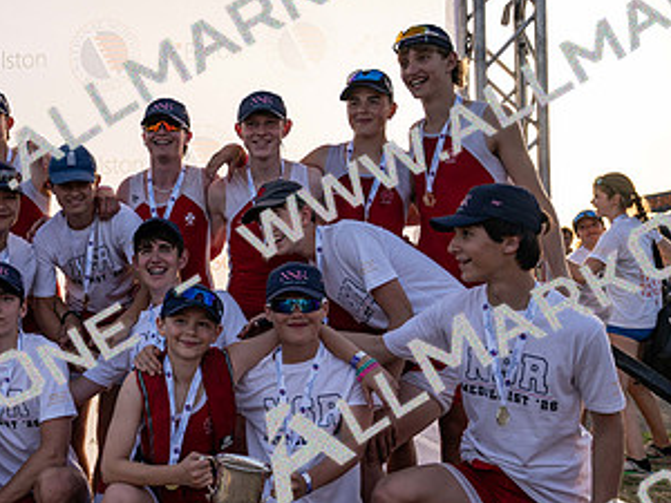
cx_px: 74
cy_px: 296
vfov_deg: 27.0
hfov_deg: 33.7
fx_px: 1047
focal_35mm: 54
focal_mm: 29
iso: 64
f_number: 2.8
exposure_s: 1/1000
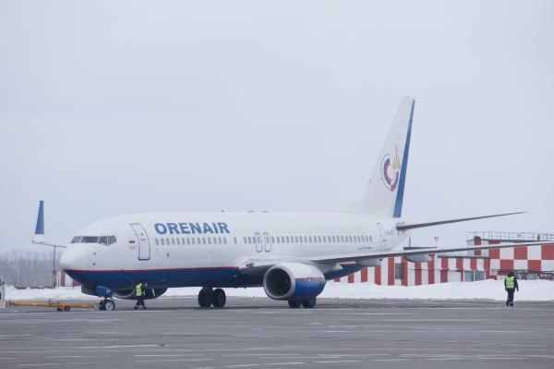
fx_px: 3575
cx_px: 277
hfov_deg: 8.9
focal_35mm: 232
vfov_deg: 5.9
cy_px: 184
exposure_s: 1/400
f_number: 8
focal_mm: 155
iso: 200
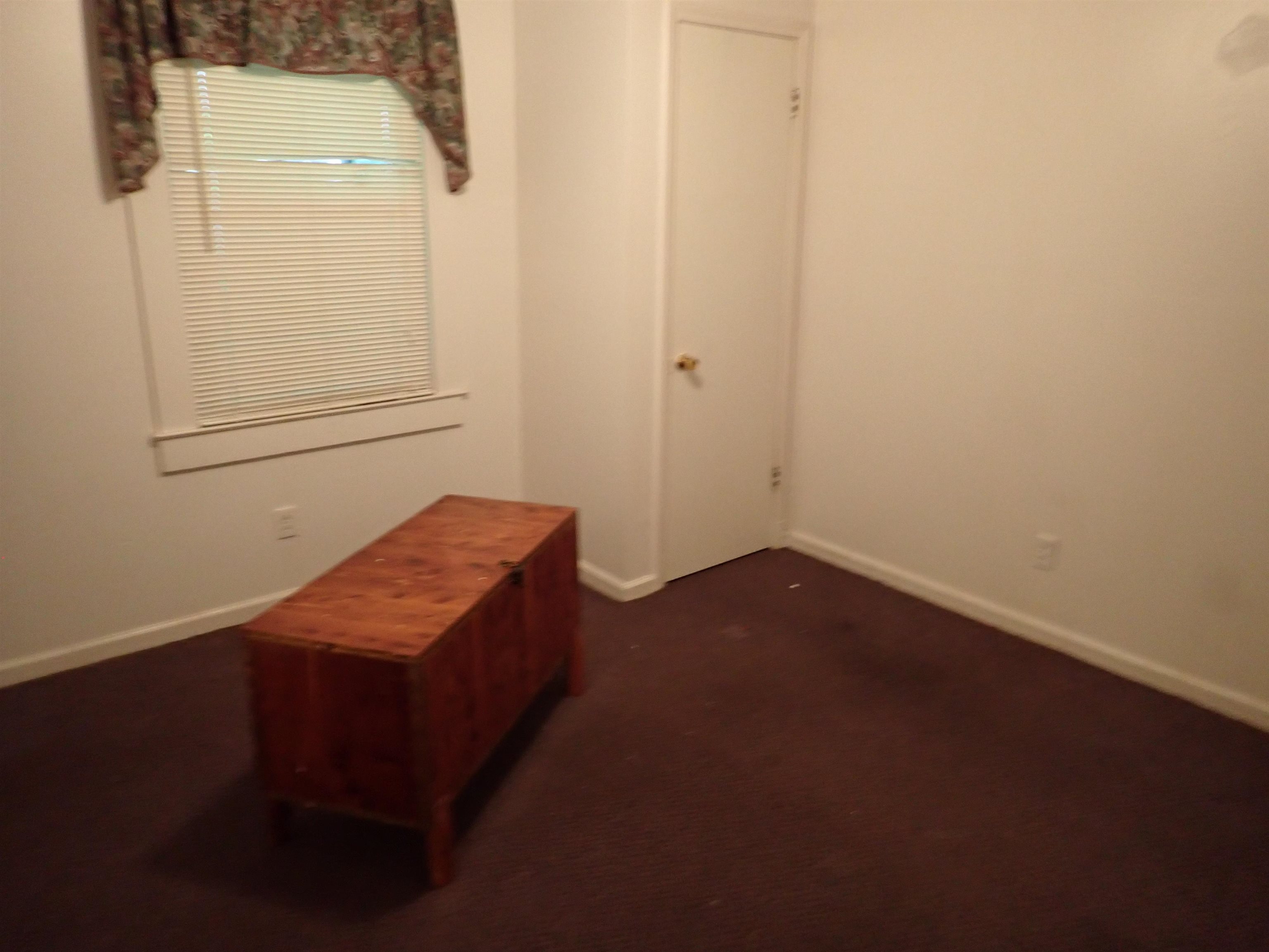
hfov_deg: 69.4
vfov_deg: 54.9
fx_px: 916
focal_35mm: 25
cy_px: 476
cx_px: 634
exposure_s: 1/30
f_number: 2
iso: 500
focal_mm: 4.5
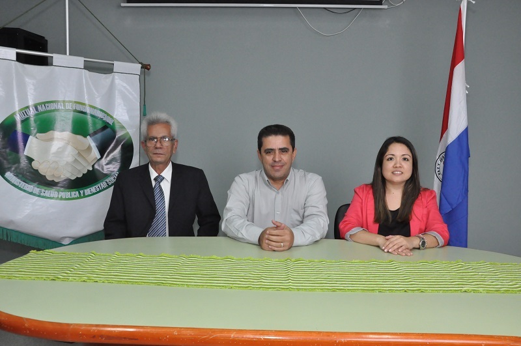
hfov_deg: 59.6
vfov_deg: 41.6
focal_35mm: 32
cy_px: 173
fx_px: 455
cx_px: 260
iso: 2500
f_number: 8
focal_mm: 21
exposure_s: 1/60
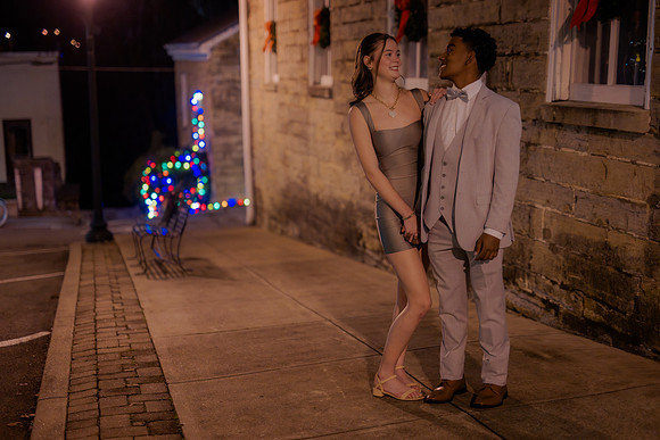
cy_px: 220
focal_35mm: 50
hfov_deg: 39.6
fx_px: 917
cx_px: 330
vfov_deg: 27.0
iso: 2500
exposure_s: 1/200
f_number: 1.4
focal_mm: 50
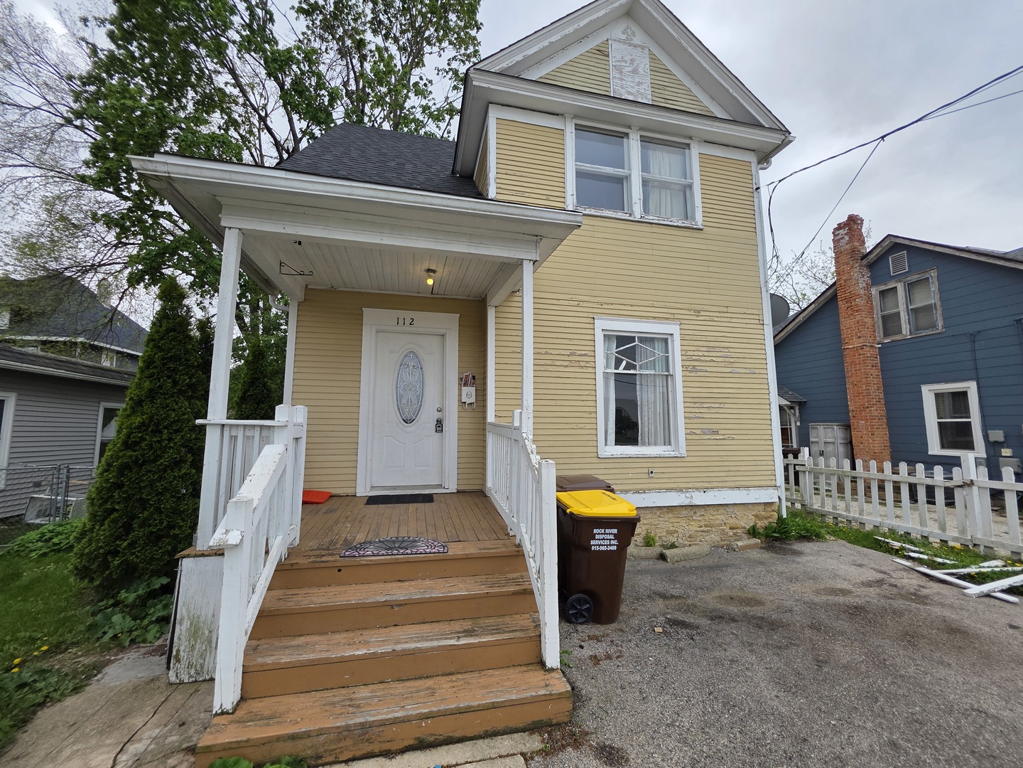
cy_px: 384
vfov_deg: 89.9
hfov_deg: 106.2
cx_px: 512
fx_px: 384
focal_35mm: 13
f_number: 1.9
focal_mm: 2.2
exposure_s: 1/1276
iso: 40
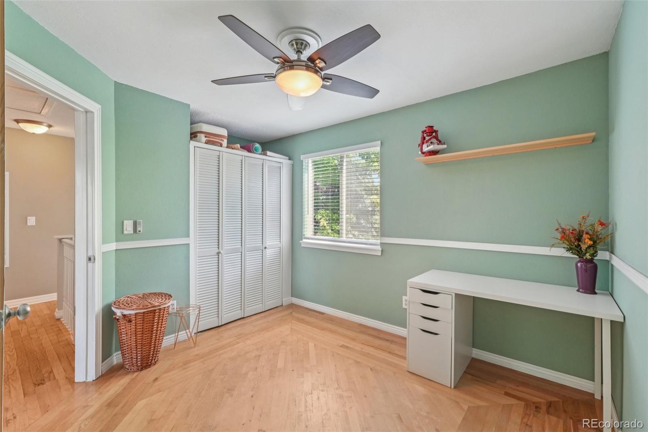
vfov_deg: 77.3
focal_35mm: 15
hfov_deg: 100.4
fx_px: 270
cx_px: 324
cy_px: 216
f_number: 8
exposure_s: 1/5
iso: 800
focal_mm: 10
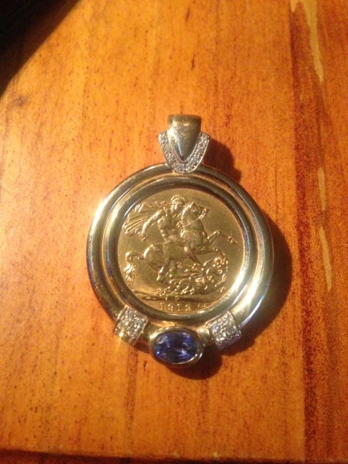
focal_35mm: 33
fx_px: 442
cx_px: 174
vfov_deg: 55.4
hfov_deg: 42.9
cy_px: 232
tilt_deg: -72.2
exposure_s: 1/15
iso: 800
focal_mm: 4.12
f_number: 2.4
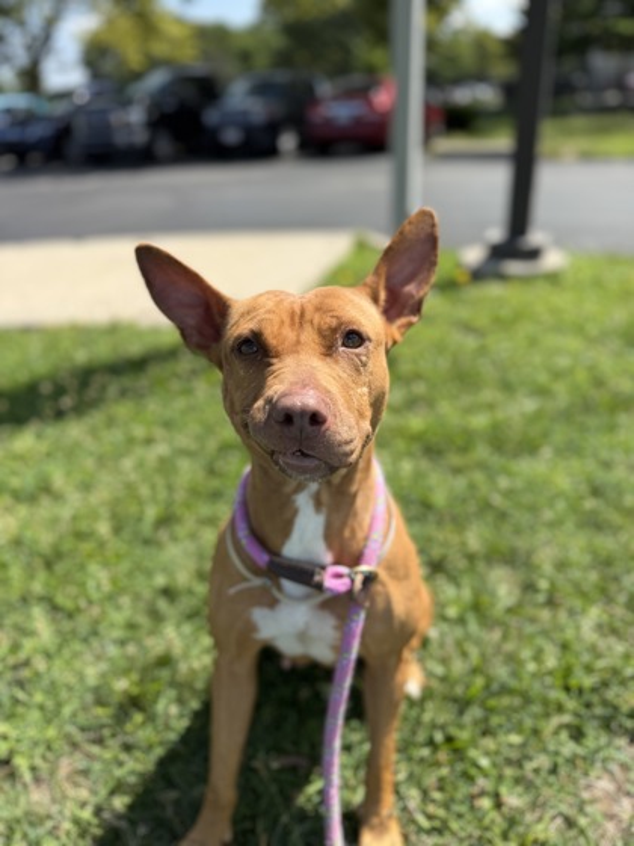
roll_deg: +1.6
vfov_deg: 71.6
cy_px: 423
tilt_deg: -26.4
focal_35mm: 24
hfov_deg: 56.8
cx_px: 317
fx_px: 586
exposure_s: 1/3021
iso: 80
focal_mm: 6.76
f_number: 1.78
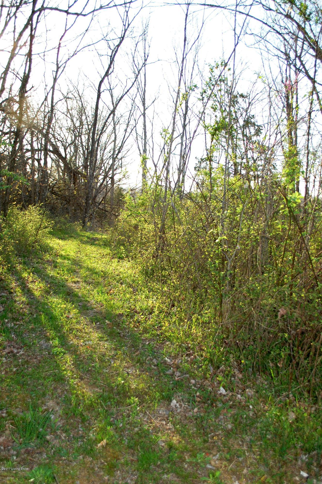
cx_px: 161
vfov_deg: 53.2
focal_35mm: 36
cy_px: 242
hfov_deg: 36.8
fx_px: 484
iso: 400
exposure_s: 1/500
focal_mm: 24
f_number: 4.2
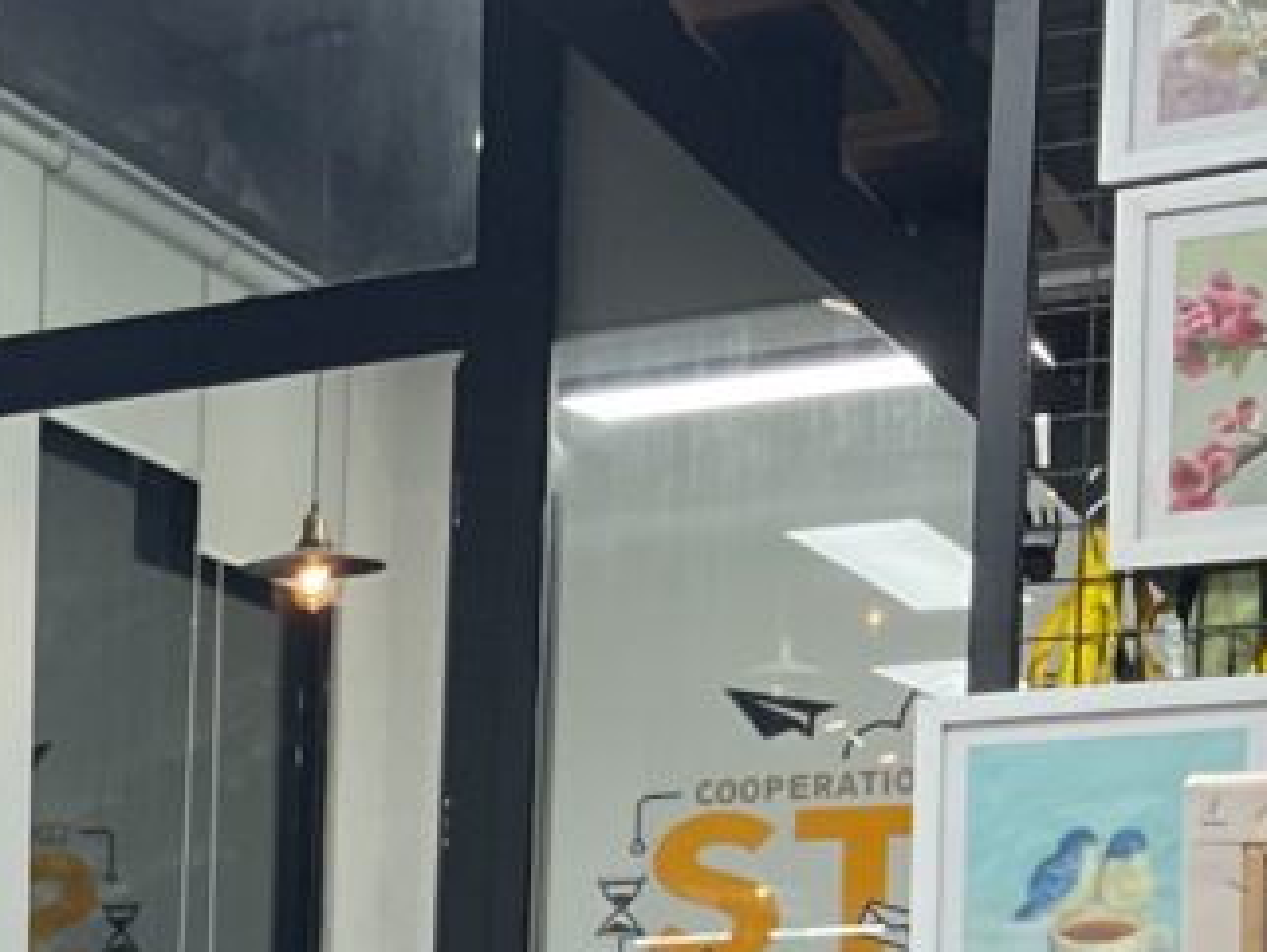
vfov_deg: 15.3
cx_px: -574
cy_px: 1397
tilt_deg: -4.9
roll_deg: +1.1
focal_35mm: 90
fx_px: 3297
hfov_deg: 19.3
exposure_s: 1/60
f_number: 1.8
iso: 50
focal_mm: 3
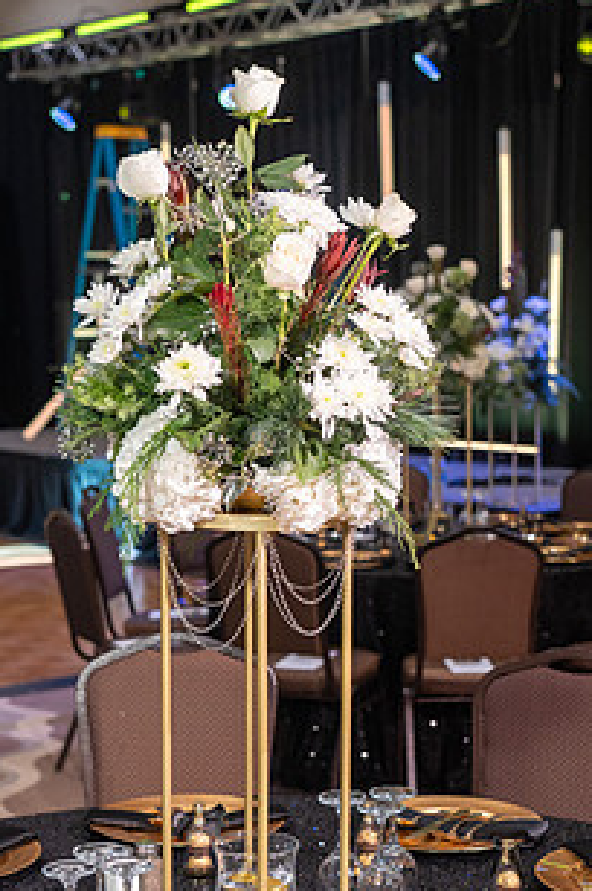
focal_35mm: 69
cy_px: 621
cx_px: 363
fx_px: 1706
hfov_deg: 19.7
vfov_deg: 29.0
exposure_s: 1/125
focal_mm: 47
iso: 1600
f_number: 4
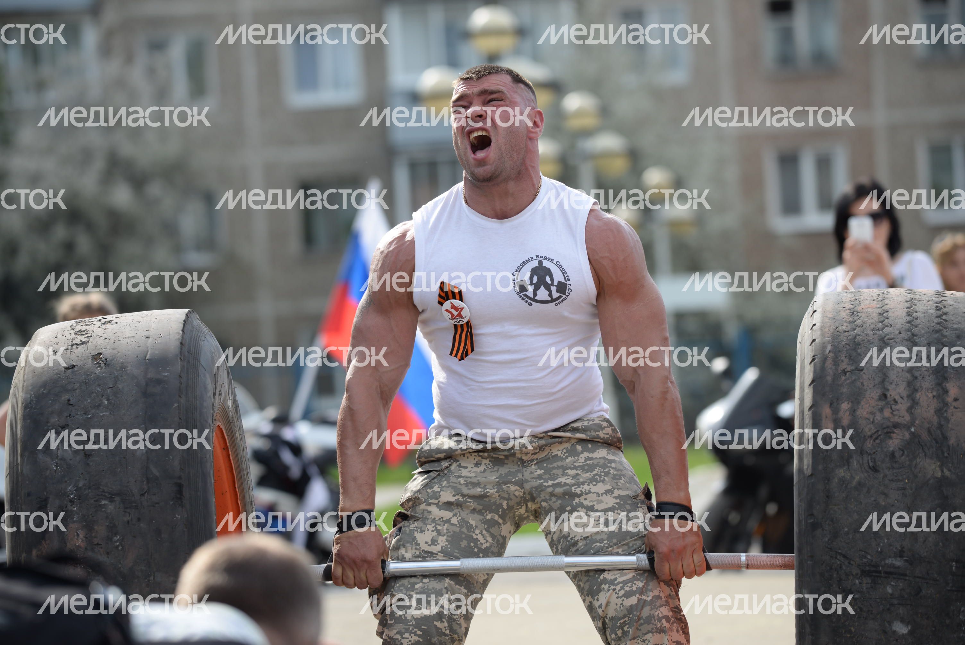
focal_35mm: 200
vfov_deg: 6.9
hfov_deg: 10.3
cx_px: 482
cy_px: 322
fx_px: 5363
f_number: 5
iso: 100
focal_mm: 200
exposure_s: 1/250
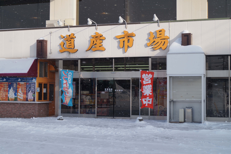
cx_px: 116
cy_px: 77
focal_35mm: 52
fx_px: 337
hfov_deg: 37.9
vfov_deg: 25.7
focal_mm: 35
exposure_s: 1/250
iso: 100
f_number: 9
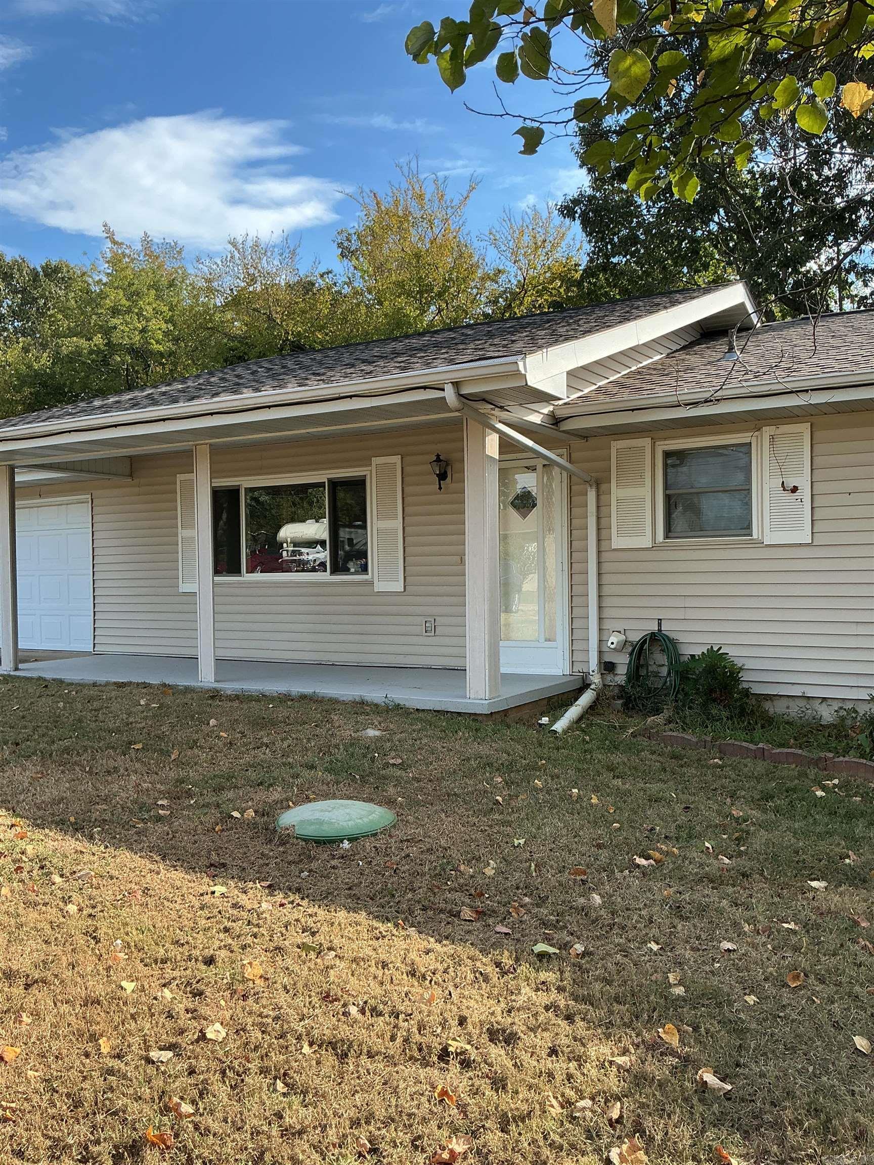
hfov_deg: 48.2
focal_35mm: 29
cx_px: 437
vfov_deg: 61.7
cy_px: 582
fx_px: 976
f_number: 1.8
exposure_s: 1/599
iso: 25
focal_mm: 3
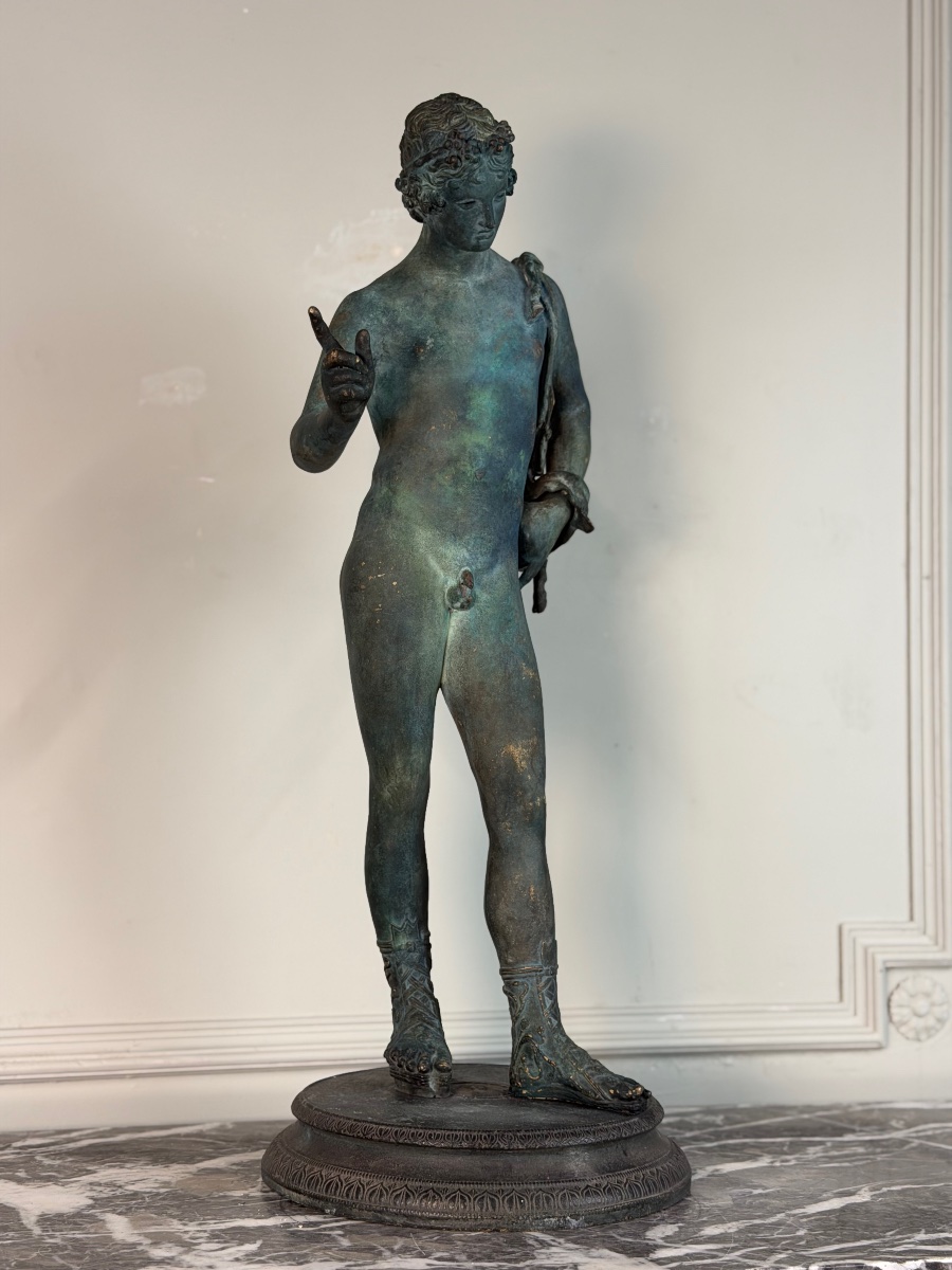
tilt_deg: +4.7
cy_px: 635
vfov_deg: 39.7
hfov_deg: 30.3
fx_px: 1760
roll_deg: +0.1
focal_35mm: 48
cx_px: 476
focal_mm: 6.76
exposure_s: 1/50
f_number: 1.78
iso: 100
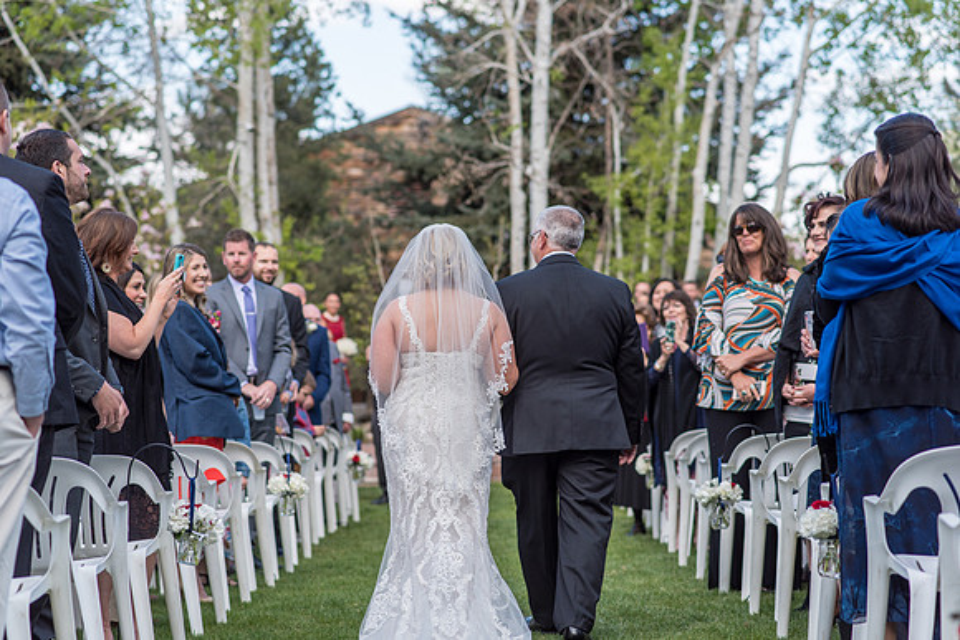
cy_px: 320
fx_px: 2267
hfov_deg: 23.9
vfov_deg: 16.1
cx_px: 480
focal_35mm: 85
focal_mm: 85
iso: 100
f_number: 2.8
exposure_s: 1/1000
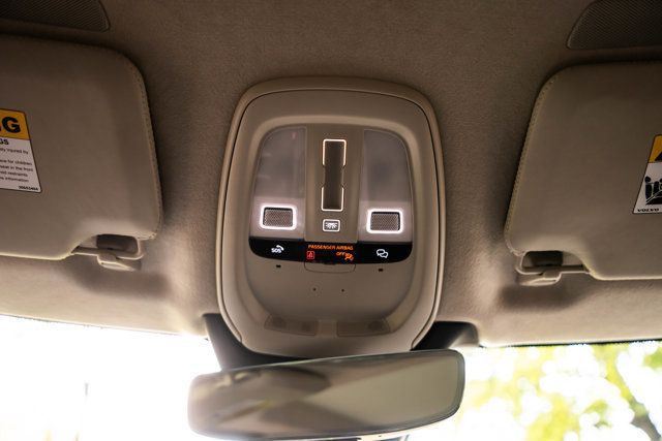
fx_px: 441
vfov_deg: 53.2
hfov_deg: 73.7
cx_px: 331
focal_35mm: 24
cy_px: 220
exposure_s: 1/200
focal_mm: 24
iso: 1000
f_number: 2.8
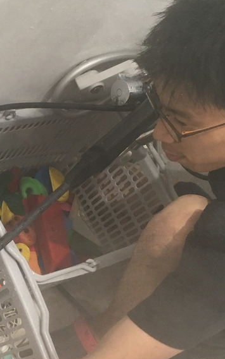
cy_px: 231
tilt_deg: -46.3
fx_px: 638
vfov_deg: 31.3
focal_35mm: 65
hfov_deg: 19.5
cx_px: 10
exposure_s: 1/30
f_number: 2.2
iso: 125
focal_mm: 4.15
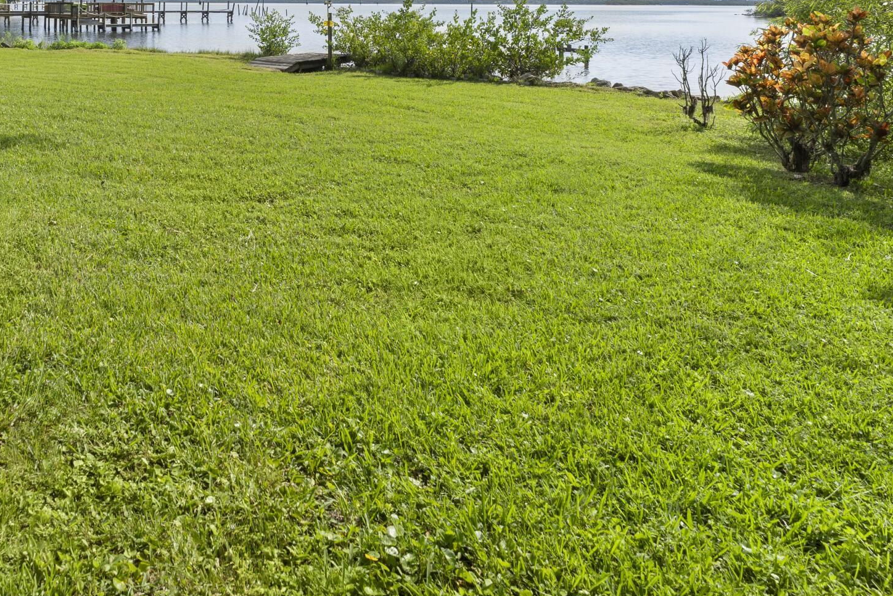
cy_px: 26
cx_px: 183
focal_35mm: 29
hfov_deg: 58.9
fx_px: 719
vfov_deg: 40.4
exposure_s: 1/200
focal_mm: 14
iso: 200
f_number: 8
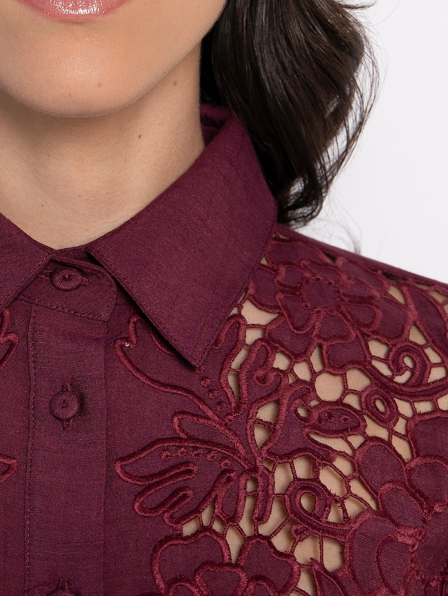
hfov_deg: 15.6
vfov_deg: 20.7
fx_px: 1621
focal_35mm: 94
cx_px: 49
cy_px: 462
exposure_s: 1/125
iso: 250
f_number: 5
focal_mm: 48
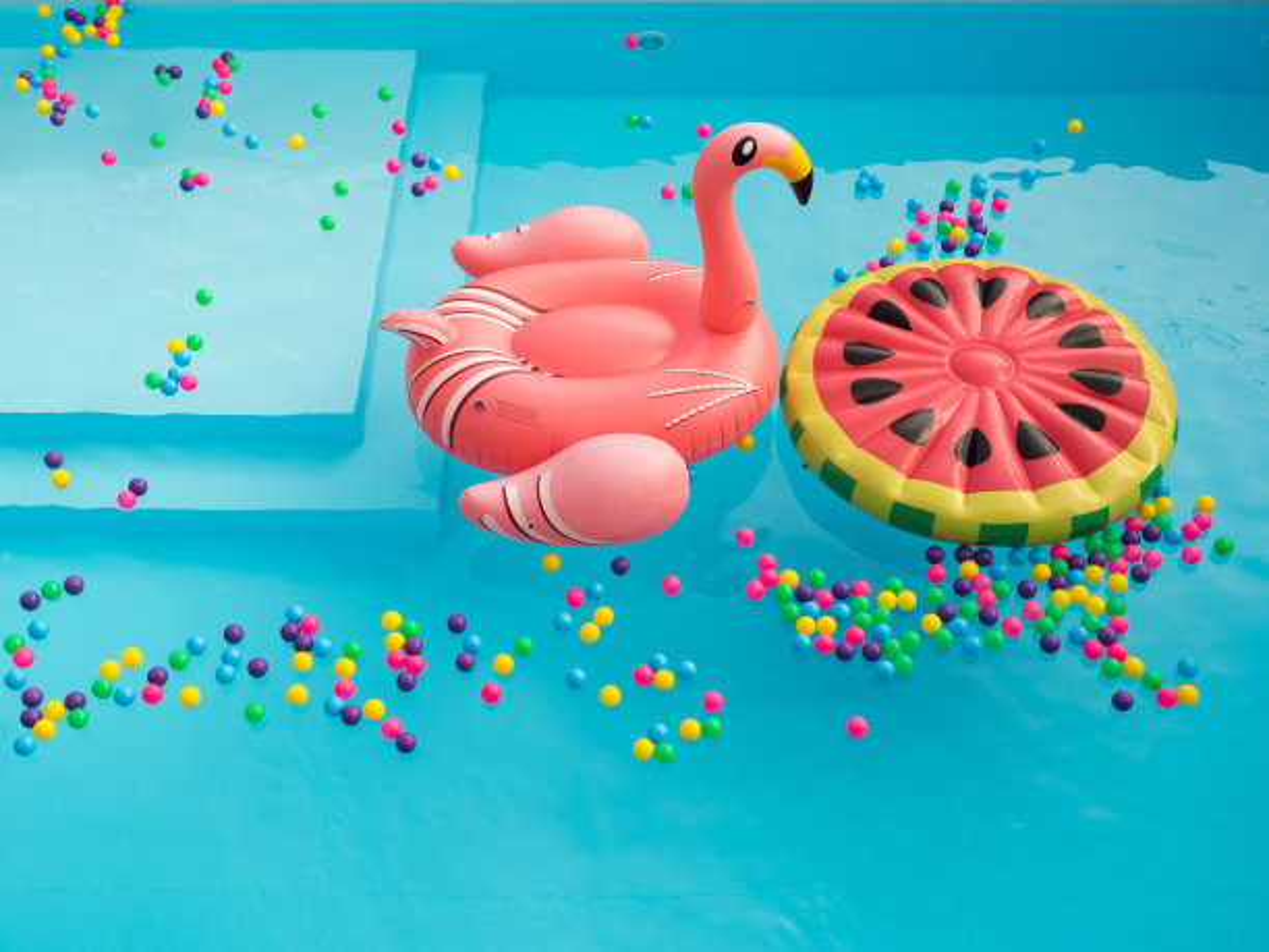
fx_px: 1466
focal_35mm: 40
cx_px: 634
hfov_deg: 46.8
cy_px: 476
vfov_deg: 36.0
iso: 250
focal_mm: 20
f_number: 5.6
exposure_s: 1/200
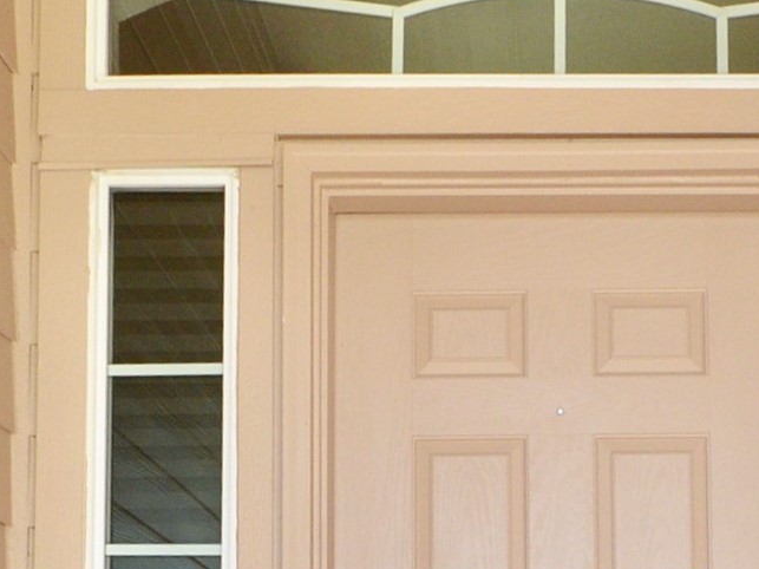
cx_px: 547
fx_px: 1176
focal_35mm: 54
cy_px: 729
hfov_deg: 35.2
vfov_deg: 24.1
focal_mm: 11
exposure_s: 1/250
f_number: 8
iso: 1250
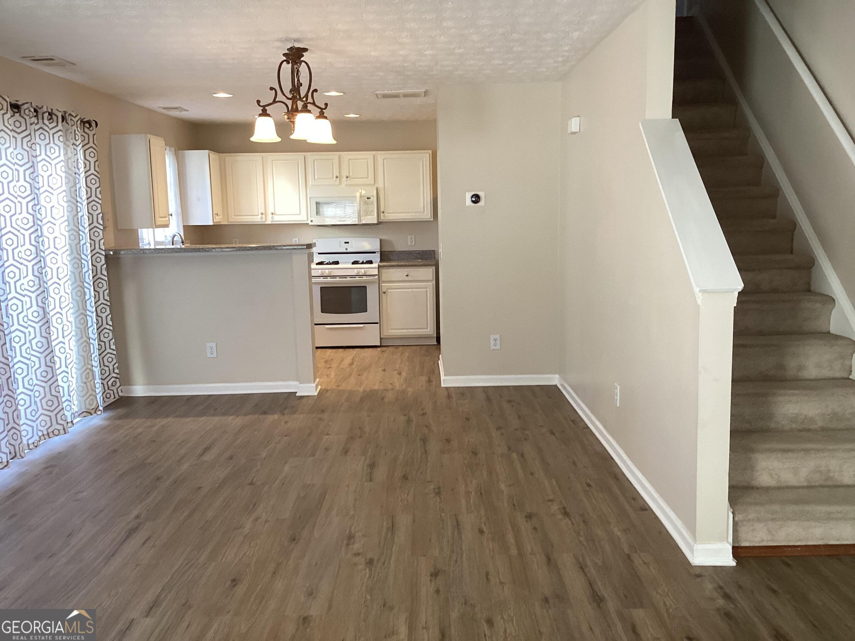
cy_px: 320
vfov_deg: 45.4
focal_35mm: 31
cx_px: 428
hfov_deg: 58.4
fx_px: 766
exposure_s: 1/60
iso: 100
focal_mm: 3.3
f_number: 2.4
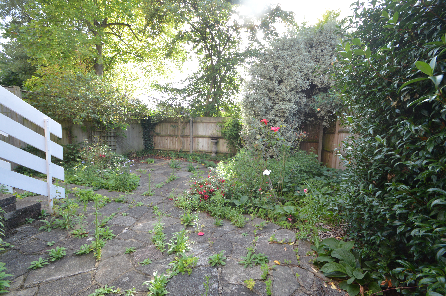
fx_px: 186
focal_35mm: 15
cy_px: 148
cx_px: 223
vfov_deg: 77.2
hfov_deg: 100.4
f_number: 5.6
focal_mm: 10
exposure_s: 1/125
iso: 360
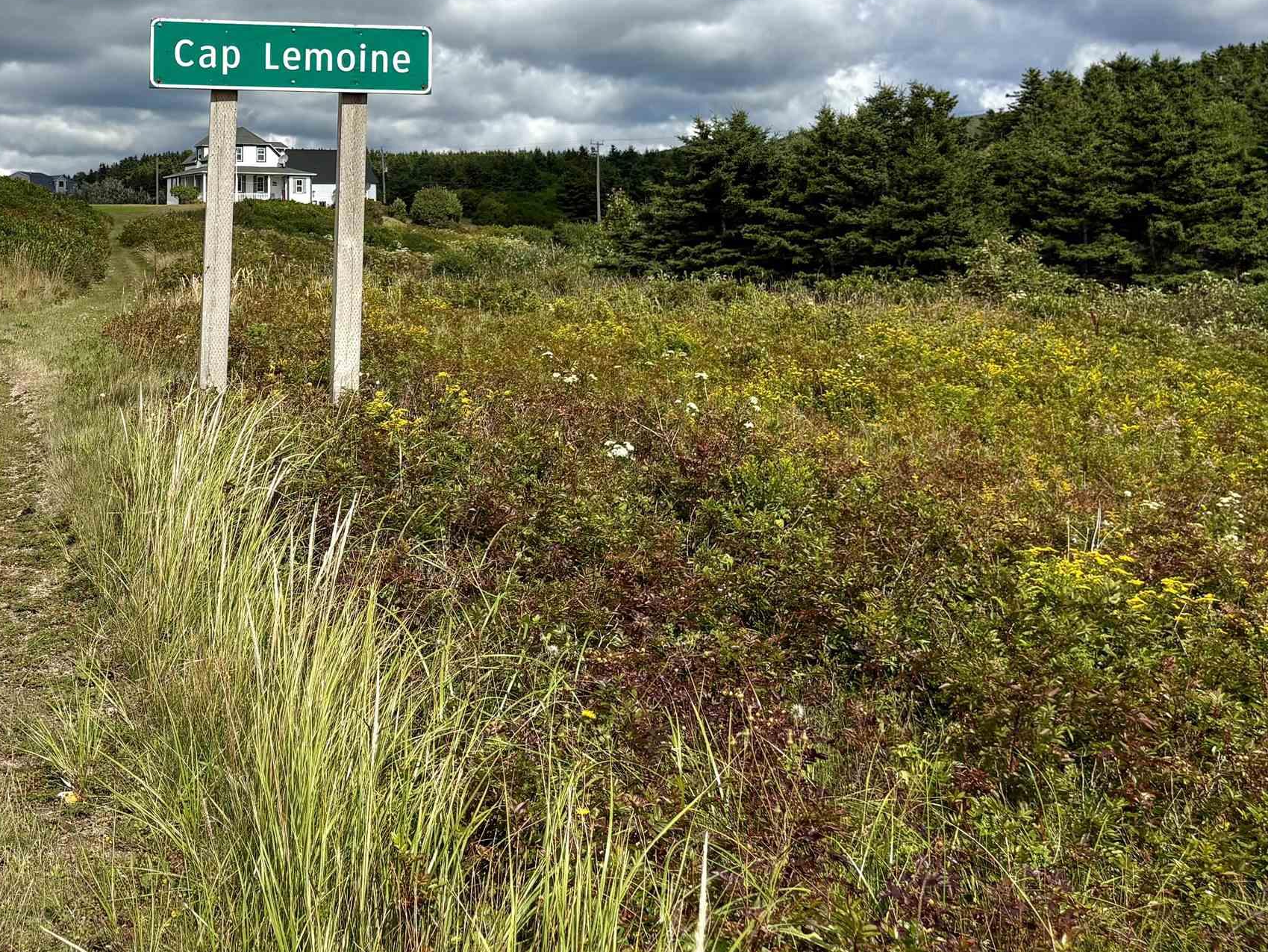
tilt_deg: +5.5
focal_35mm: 47
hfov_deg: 39.4
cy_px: 132
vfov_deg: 29.8
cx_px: 326
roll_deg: +0.7
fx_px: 1722
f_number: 1.6
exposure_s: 1/6993
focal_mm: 5.96
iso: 50
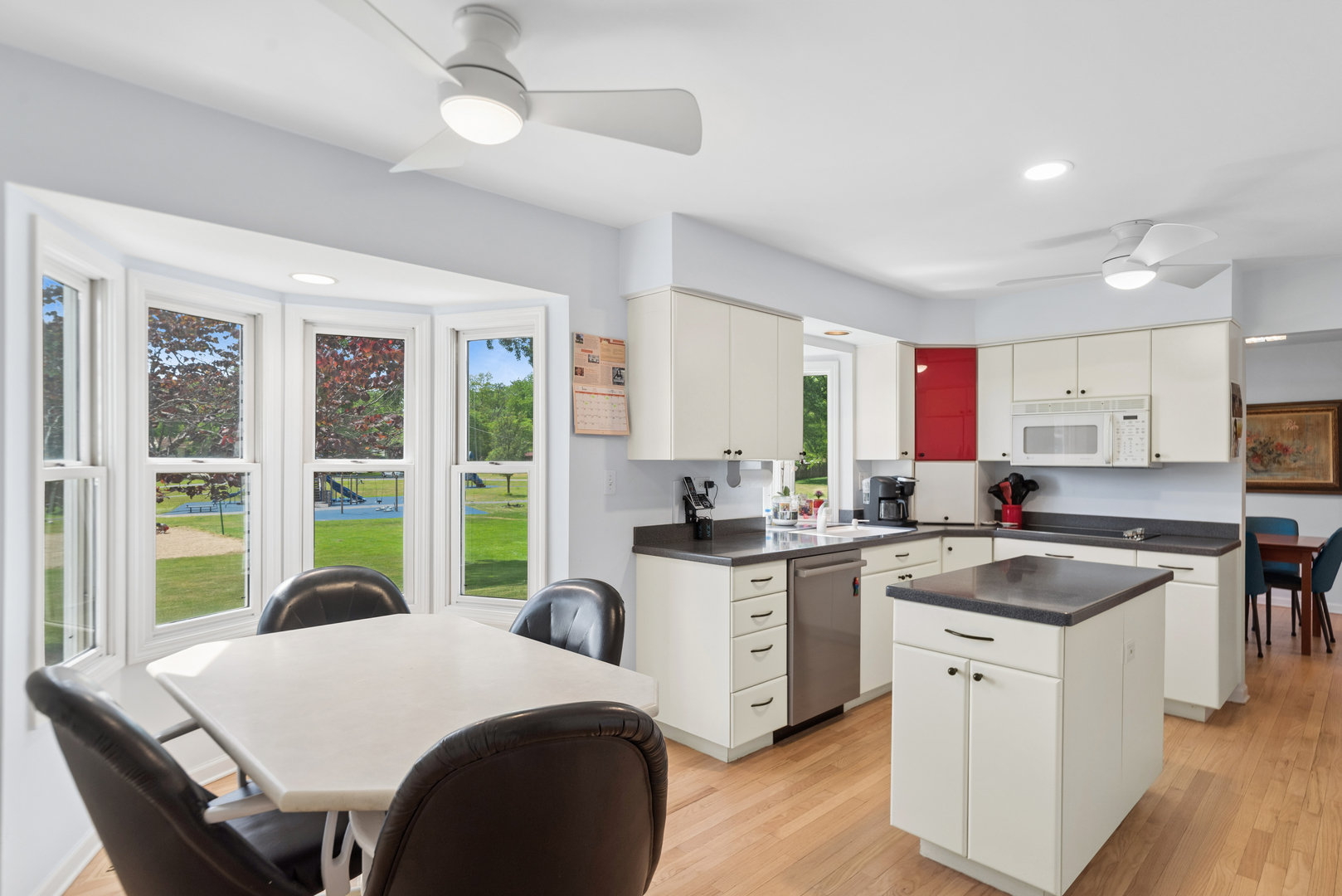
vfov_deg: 67.4
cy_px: 448
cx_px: 671
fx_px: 671
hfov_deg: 90.0
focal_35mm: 18
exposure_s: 1/30
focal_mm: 18
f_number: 8
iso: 200
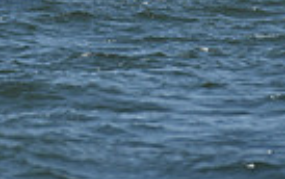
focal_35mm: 818
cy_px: -370
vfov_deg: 1.6
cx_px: -63
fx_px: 6361
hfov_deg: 2.6
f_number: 8
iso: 250
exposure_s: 1/1250
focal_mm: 190
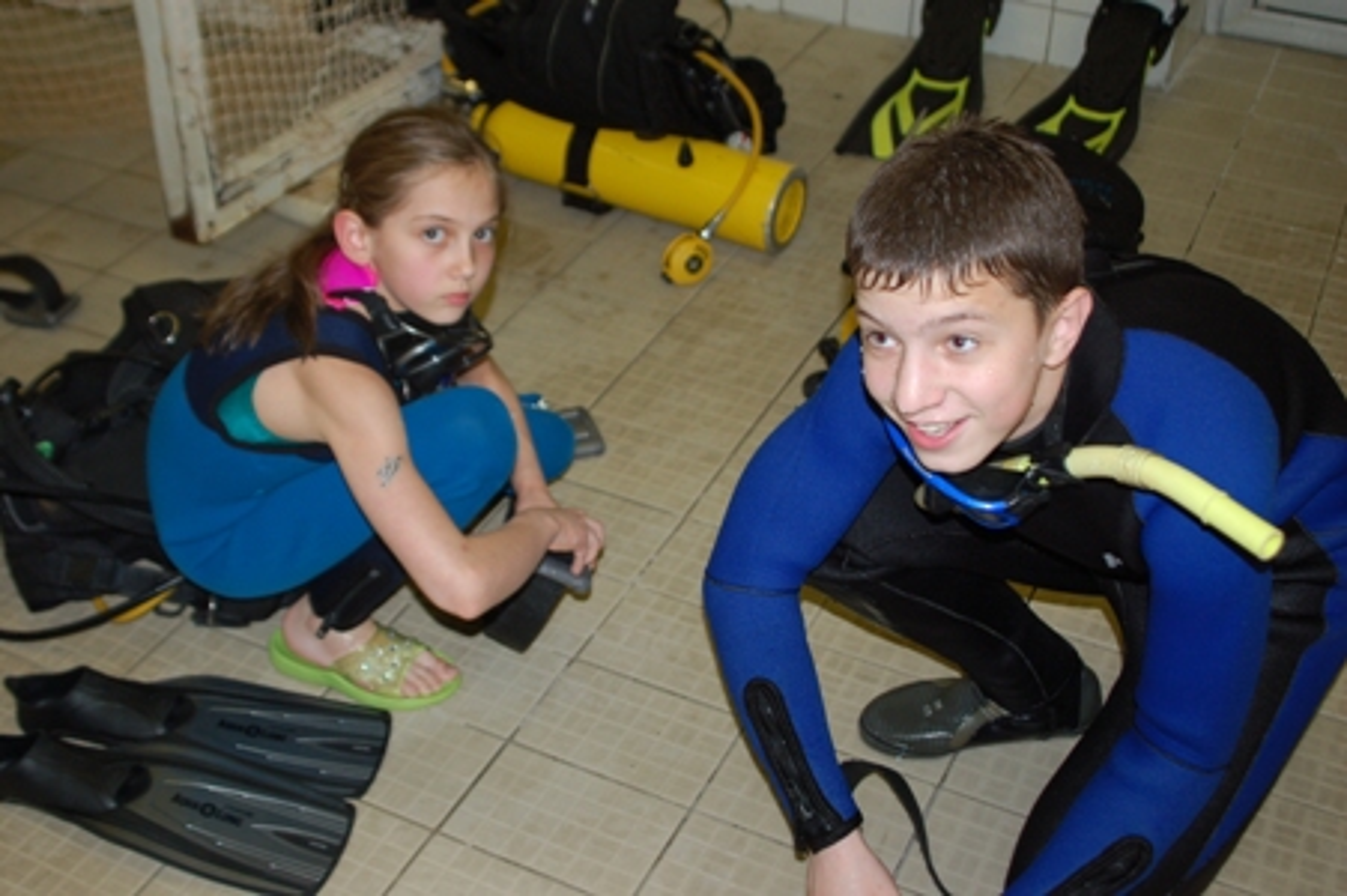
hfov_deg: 46.4
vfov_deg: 31.8
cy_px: 448
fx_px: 1570
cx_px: 674
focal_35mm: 42
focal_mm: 28
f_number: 3.8
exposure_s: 1/60
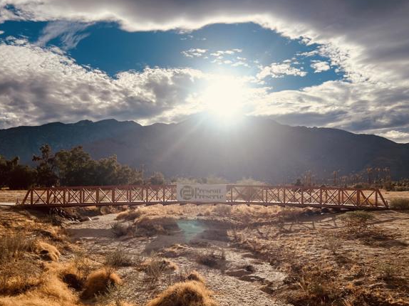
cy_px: 160
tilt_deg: +4.7
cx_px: 208
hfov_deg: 61.7
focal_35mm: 29
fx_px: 343
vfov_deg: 48.2
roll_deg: -0.1
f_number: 1.5
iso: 50
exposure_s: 1/11364
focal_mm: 5.7
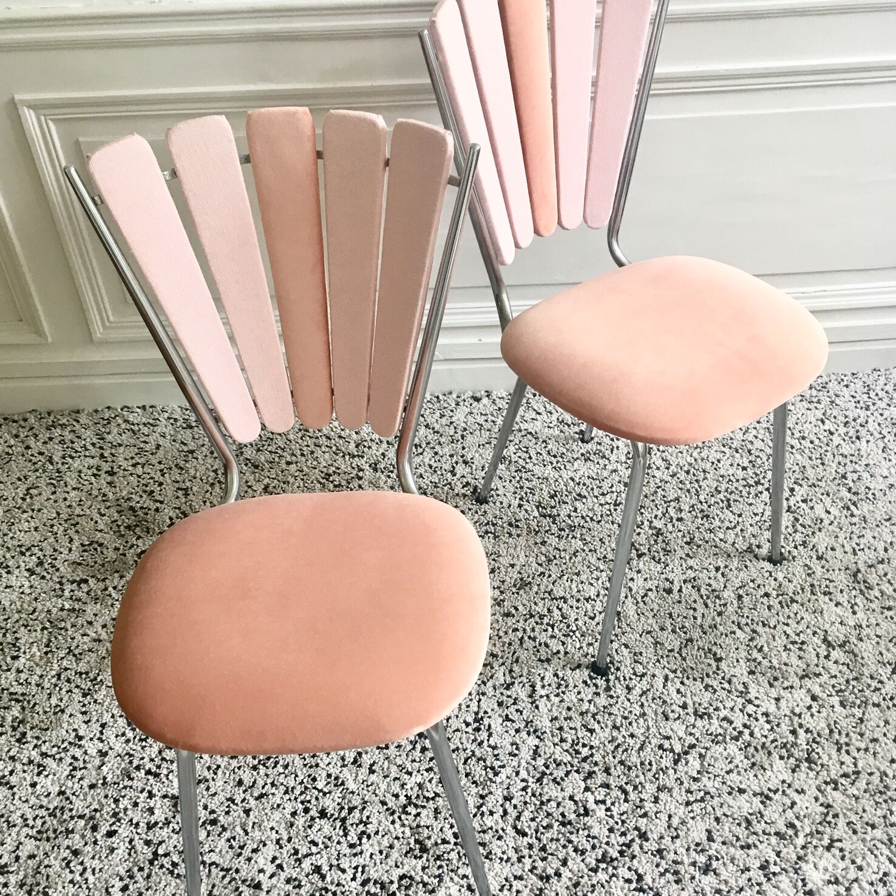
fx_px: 1025
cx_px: 444
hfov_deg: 47.2
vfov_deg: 47.2
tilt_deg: -42.9
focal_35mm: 35
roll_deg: +1.7
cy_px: 462
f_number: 2.2
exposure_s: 1/33
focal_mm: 4.15
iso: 80
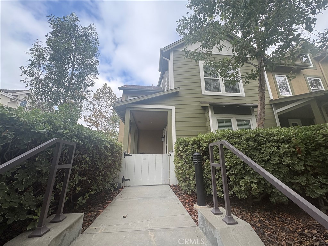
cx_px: 164
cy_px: 123
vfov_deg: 85.7
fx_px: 133
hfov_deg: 102.1
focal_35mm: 14
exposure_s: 1/544
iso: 64
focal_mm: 2.22
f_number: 2.2
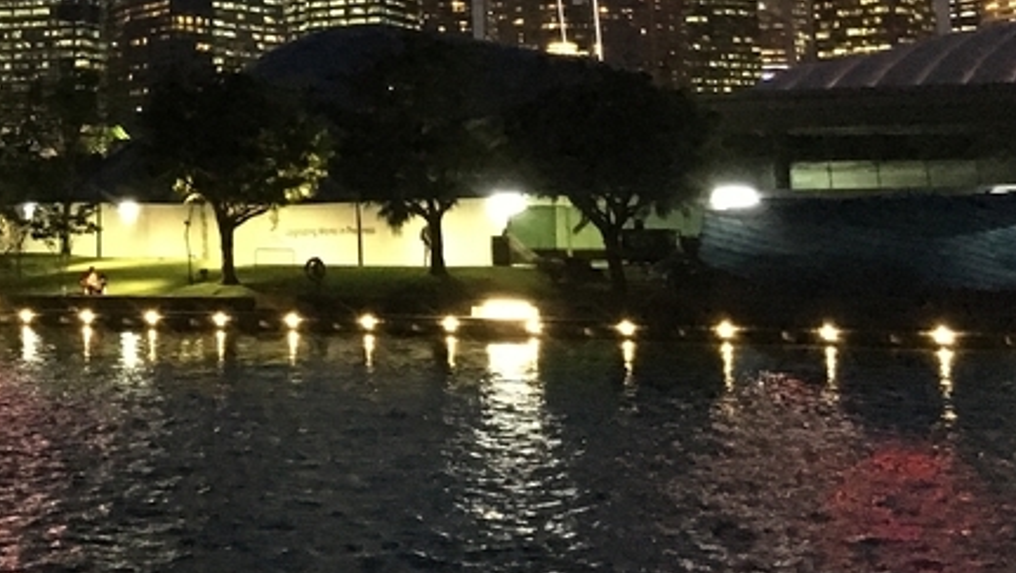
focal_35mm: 75
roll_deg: -0.1
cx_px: 75
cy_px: -219
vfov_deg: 15.2
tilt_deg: +13.9
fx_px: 2022
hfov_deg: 27.1
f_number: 2.2
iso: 640
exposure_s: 1/17
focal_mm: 4.15
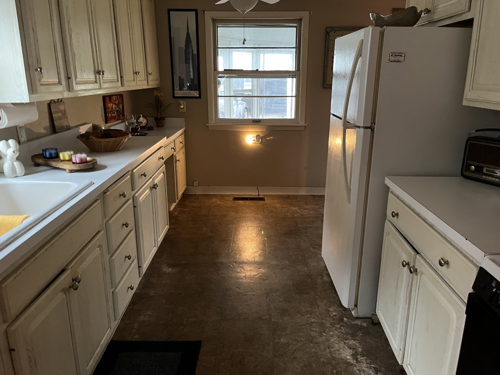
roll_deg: -0.1
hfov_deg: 67.3
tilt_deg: -16.1
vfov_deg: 53.1
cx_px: 250
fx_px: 376
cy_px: 188
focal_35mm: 26
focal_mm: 5.1
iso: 500
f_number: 1.6
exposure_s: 1/30
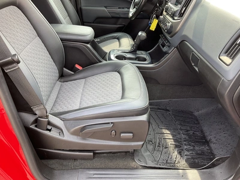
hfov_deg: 61.7
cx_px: 120
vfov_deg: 48.2
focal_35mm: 29
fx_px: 201
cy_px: 90
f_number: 1.8
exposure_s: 1/122
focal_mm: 3
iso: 40
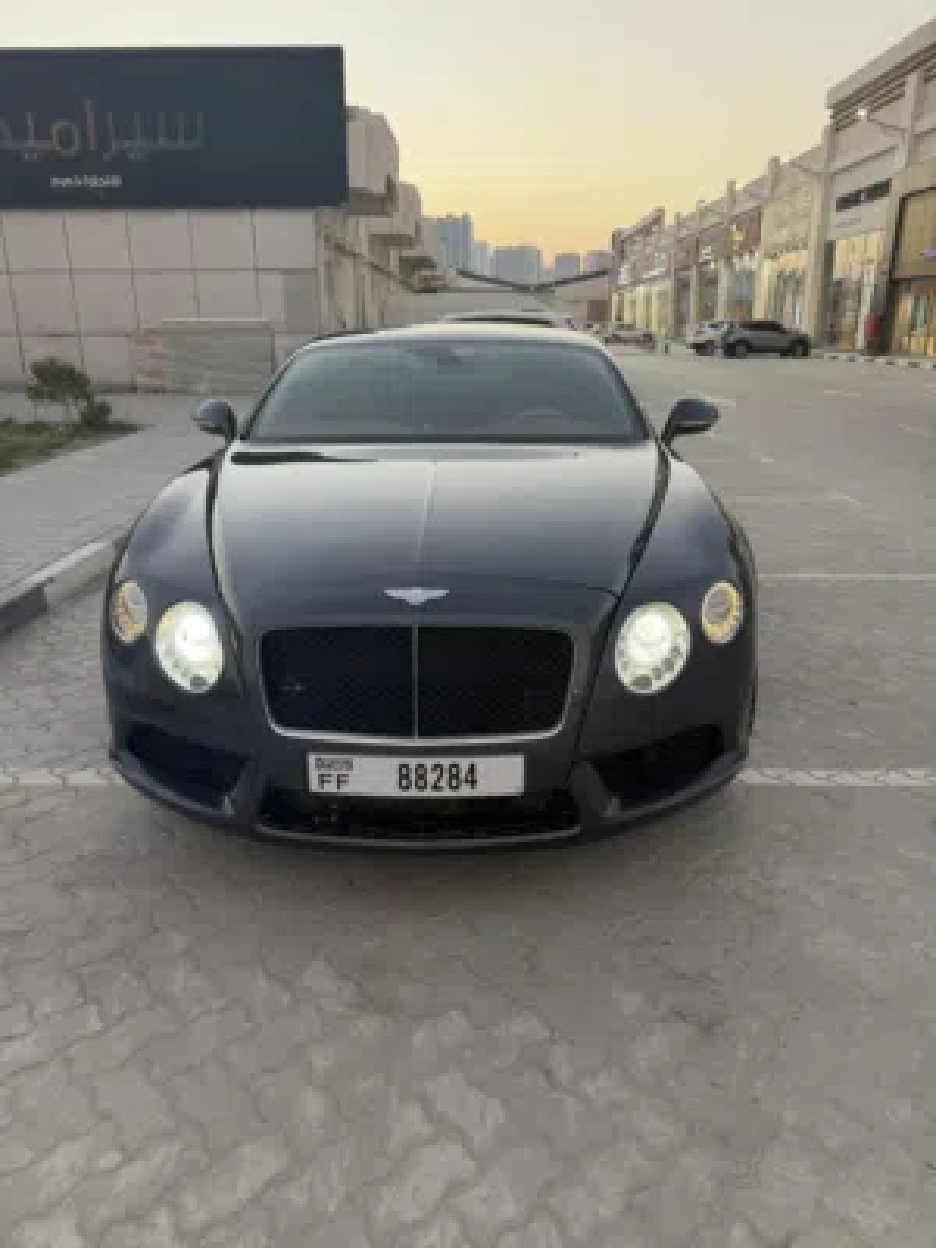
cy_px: 624
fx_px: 865
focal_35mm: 24
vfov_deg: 71.6
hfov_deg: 56.8
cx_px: 468
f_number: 1.78
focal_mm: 6.76
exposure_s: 1/100
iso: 160
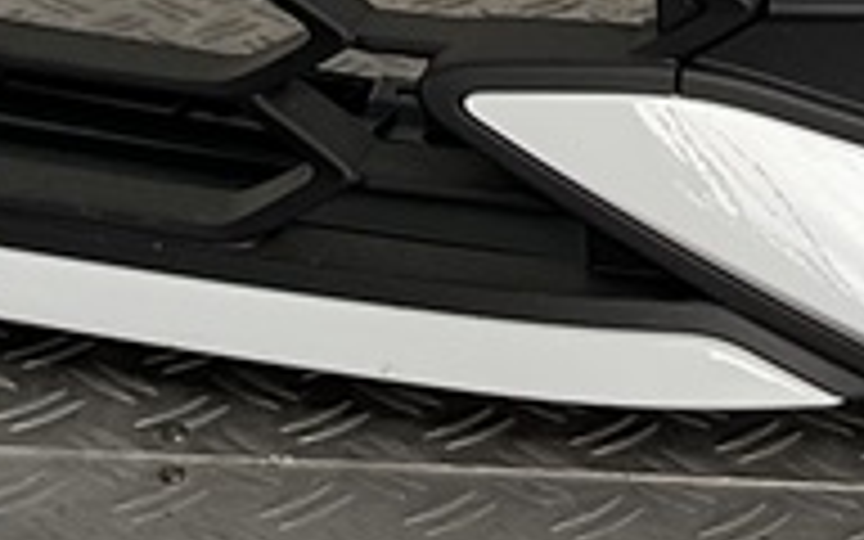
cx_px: 261
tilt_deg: -8.7
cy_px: -792
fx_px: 3791
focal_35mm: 161
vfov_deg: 7.6
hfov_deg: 13.0
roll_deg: -3.4
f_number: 1.8
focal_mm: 3
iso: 16
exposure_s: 1/425
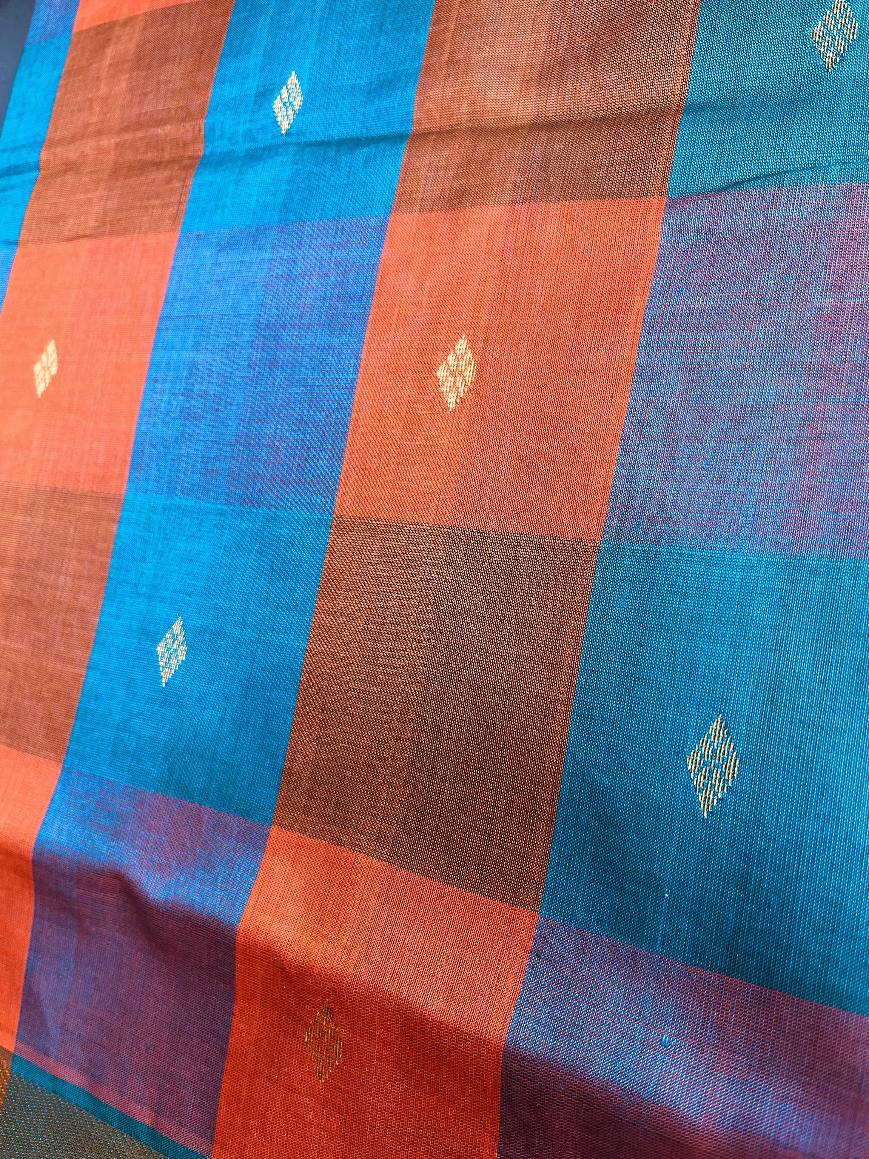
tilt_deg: +3.2
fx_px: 904
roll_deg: -10.1
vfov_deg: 65.3
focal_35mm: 27
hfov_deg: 51.3
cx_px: 447
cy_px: 560
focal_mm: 5.1
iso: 100
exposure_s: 1/121
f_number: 1.6
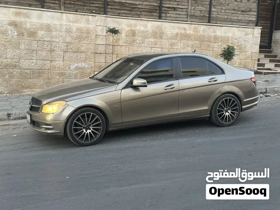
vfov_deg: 30.3
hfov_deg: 39.7
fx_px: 388
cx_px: 140
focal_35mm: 48
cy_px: 105
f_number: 1.78
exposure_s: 1/30
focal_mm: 6.86
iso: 800
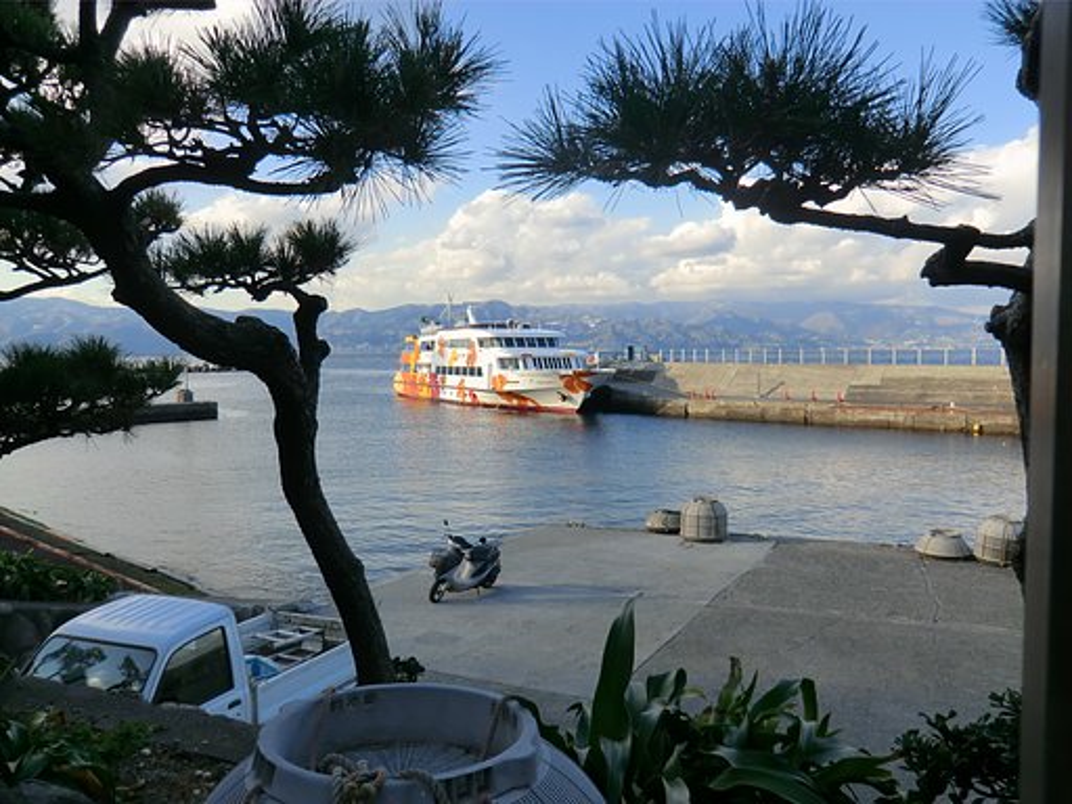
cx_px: 536
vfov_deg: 48.2
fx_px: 898
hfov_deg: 61.7
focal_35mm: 29
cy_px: 402
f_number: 3.5
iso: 64
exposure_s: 1/400
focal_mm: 5.2
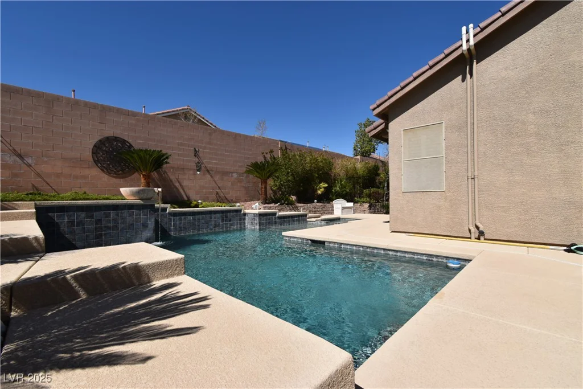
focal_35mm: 15
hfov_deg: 100.4
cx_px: 292
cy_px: 194
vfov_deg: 77.3
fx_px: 243
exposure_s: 1/500
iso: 200
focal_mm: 10
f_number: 11
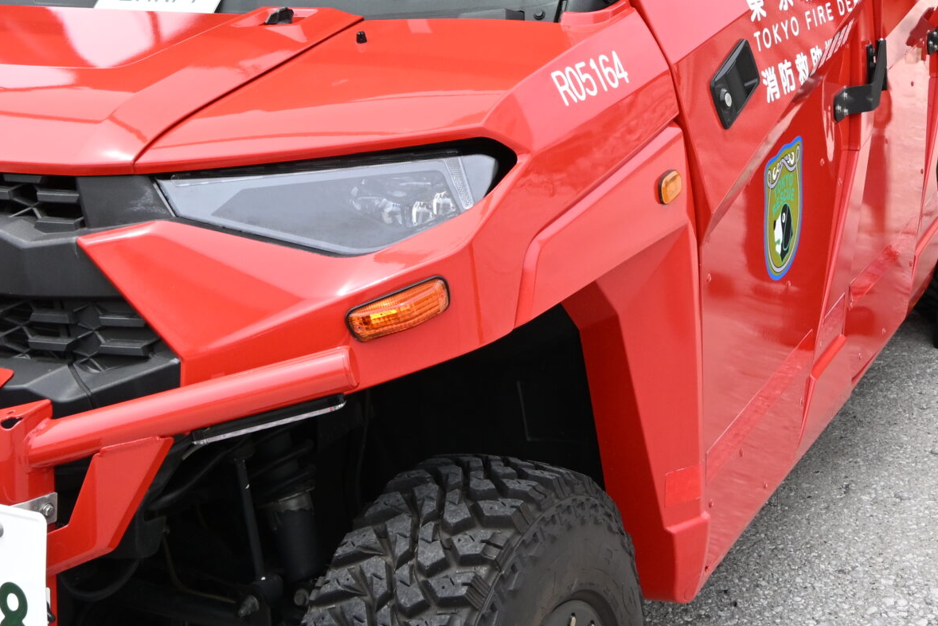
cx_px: 552
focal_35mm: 64
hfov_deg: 31.6
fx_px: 1656
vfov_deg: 20.6
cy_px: -20
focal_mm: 19.5
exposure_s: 1/250
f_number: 11
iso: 500
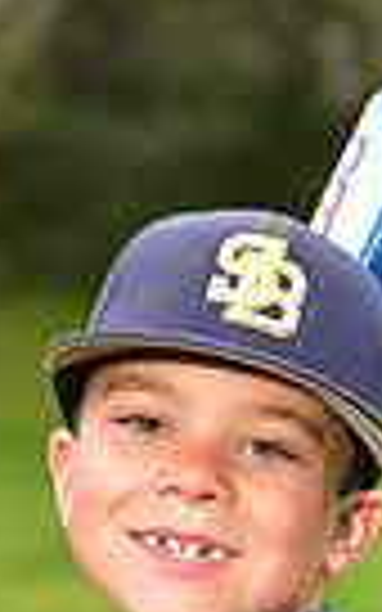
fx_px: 8379
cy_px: 1076
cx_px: 187
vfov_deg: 4.1
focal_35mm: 503
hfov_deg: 2.6
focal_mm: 116
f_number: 5.6
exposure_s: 1/250
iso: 400
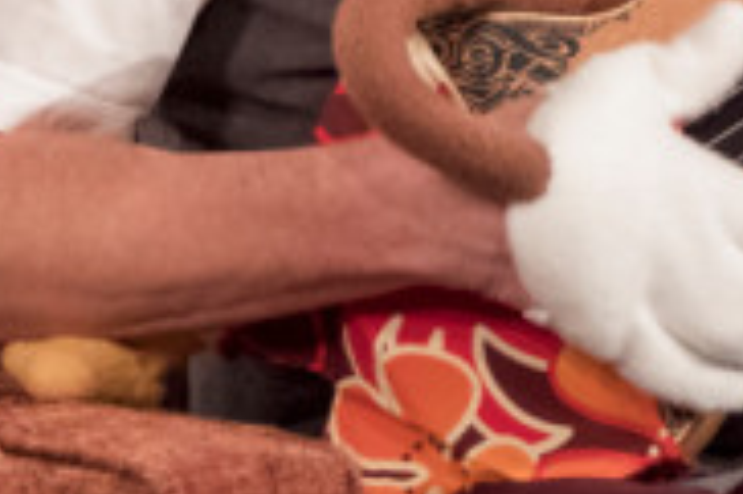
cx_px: 682
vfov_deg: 2.2
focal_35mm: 630
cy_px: -478
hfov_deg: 3.3
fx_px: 12991
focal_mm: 98.2
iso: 2000
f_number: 2.8
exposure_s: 1/125
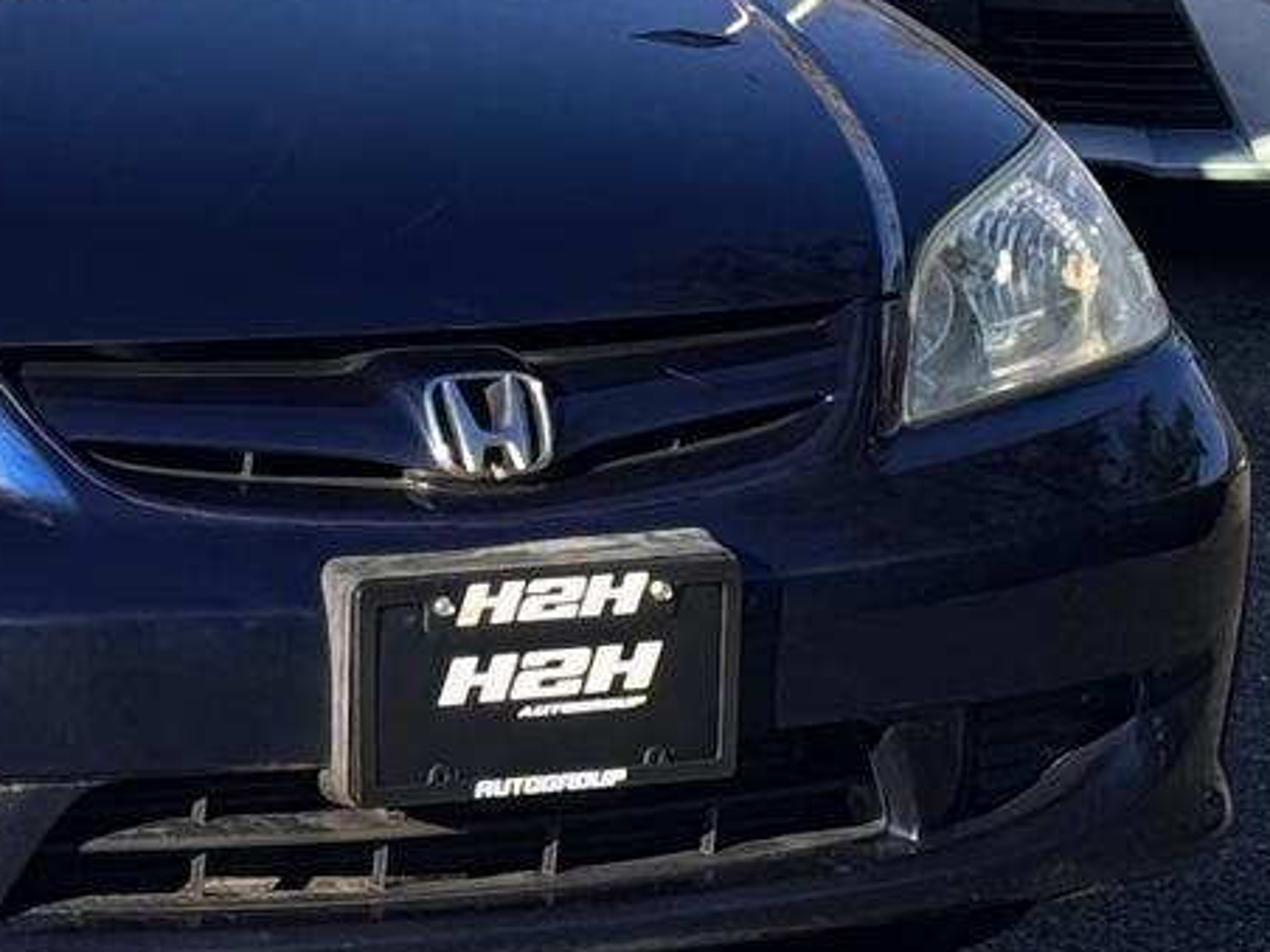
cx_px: -357
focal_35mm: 136
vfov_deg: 10.9
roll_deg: -0.4
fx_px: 4990
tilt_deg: -5.1
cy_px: 205
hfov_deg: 14.0
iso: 64
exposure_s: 1/1818
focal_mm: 6.76
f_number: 1.78
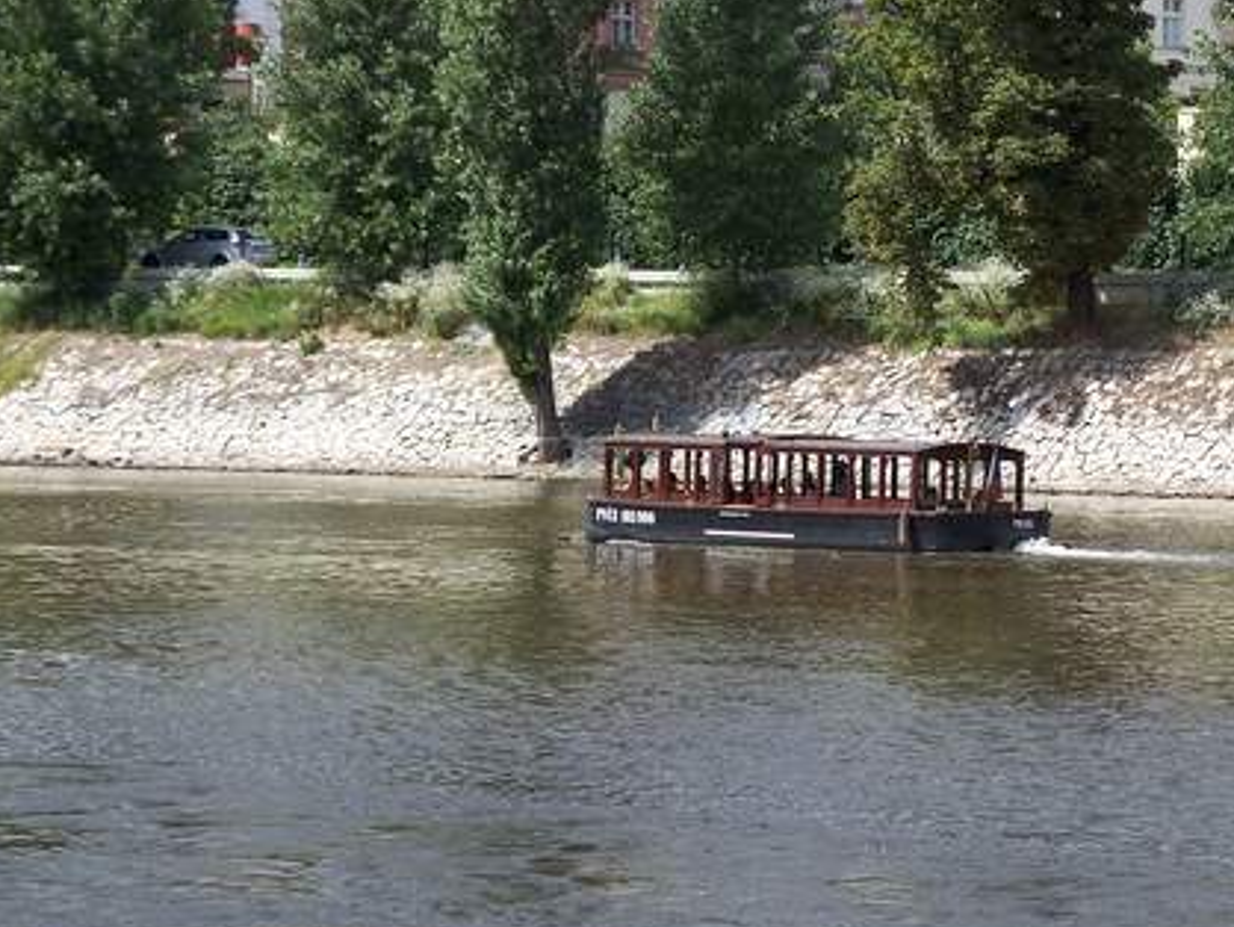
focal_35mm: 173
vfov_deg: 8.6
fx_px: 6171
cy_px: 452
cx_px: 865
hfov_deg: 11.4
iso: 64
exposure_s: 1/500
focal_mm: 23.9
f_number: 3.6
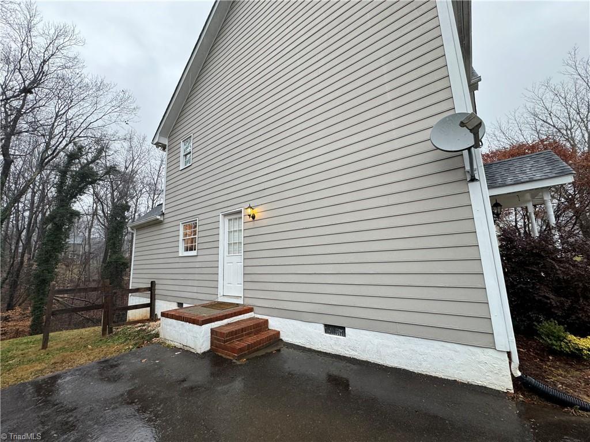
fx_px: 239
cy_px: 221
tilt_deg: +10.9
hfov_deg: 102.1
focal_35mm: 14
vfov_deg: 85.7
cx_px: 295
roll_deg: +3.1
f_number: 2.2
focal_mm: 2.22
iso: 80
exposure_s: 1/99
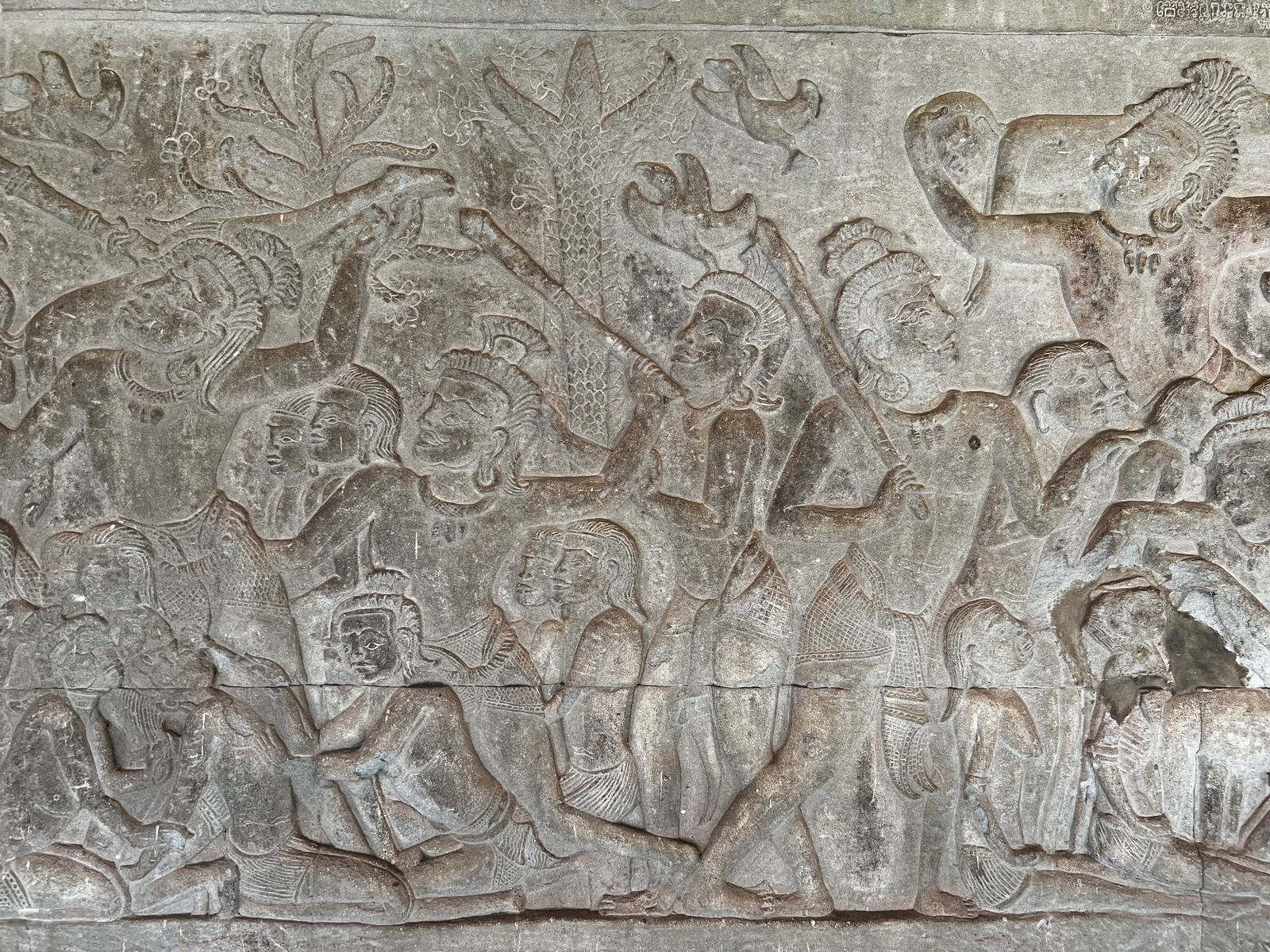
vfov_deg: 53.1
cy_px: 476
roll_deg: -0.5
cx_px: 635
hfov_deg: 67.3
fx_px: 954
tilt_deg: -0.6
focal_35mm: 26
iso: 64
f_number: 1.5
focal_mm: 5.7
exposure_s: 1/121
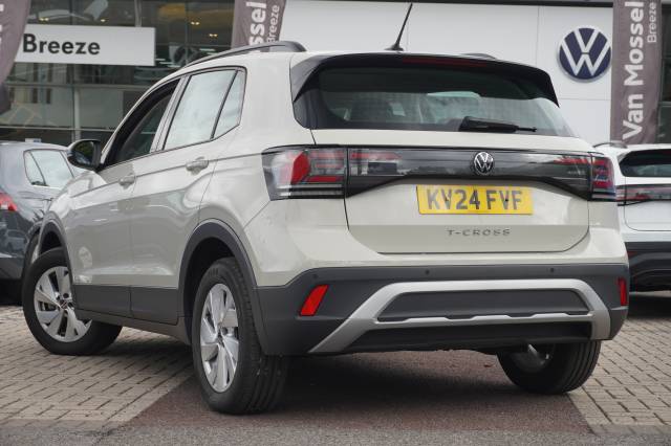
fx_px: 1257
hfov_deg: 29.9
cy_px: 223
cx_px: 336
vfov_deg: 20.1
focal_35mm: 68
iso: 100
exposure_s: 1/125
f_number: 6.7
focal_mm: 45
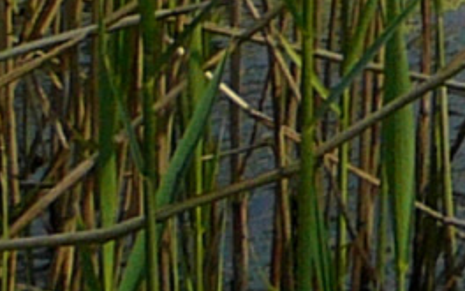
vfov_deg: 4.4
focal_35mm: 288
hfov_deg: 6.2
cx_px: 1775
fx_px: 3650
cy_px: -608
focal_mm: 5.2
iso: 80
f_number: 5
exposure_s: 1/500
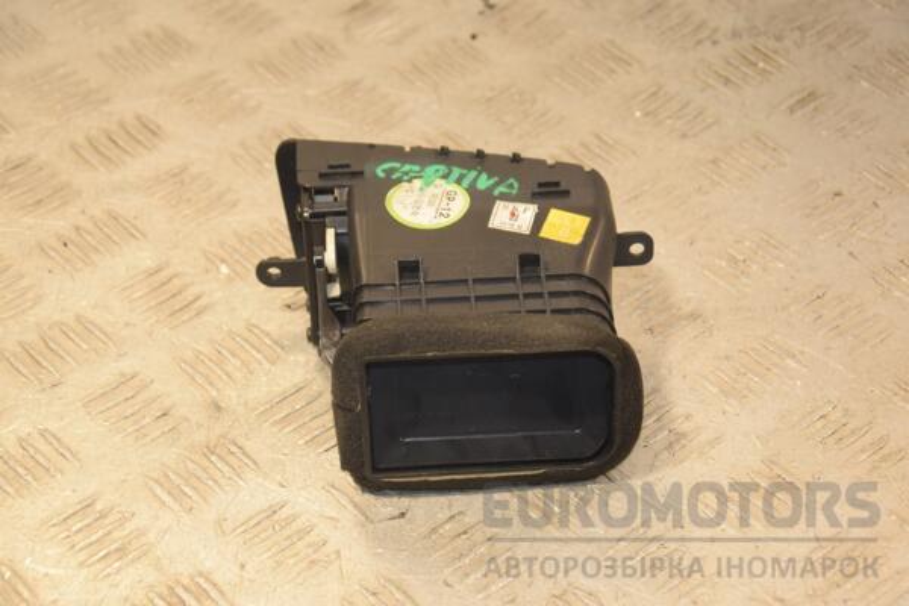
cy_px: 303
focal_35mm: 93
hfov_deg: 21.9
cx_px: 454
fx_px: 2348
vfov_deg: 14.7
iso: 800
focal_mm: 62
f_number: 5.6
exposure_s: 1/200
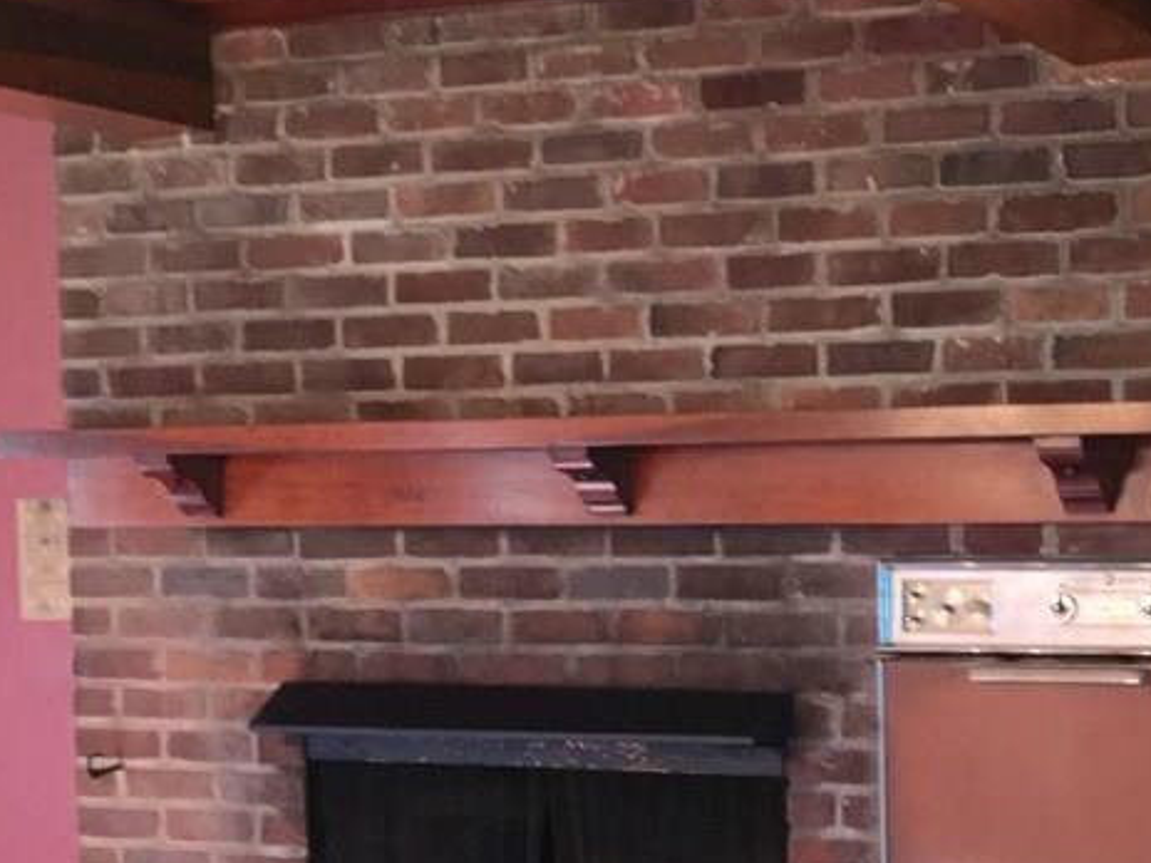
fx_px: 2128
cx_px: 1218
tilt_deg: -2.8
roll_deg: +0.4
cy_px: 637
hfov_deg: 28.0
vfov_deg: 22.7
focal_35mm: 64
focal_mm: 4.15
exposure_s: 1/30
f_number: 2.2
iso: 40
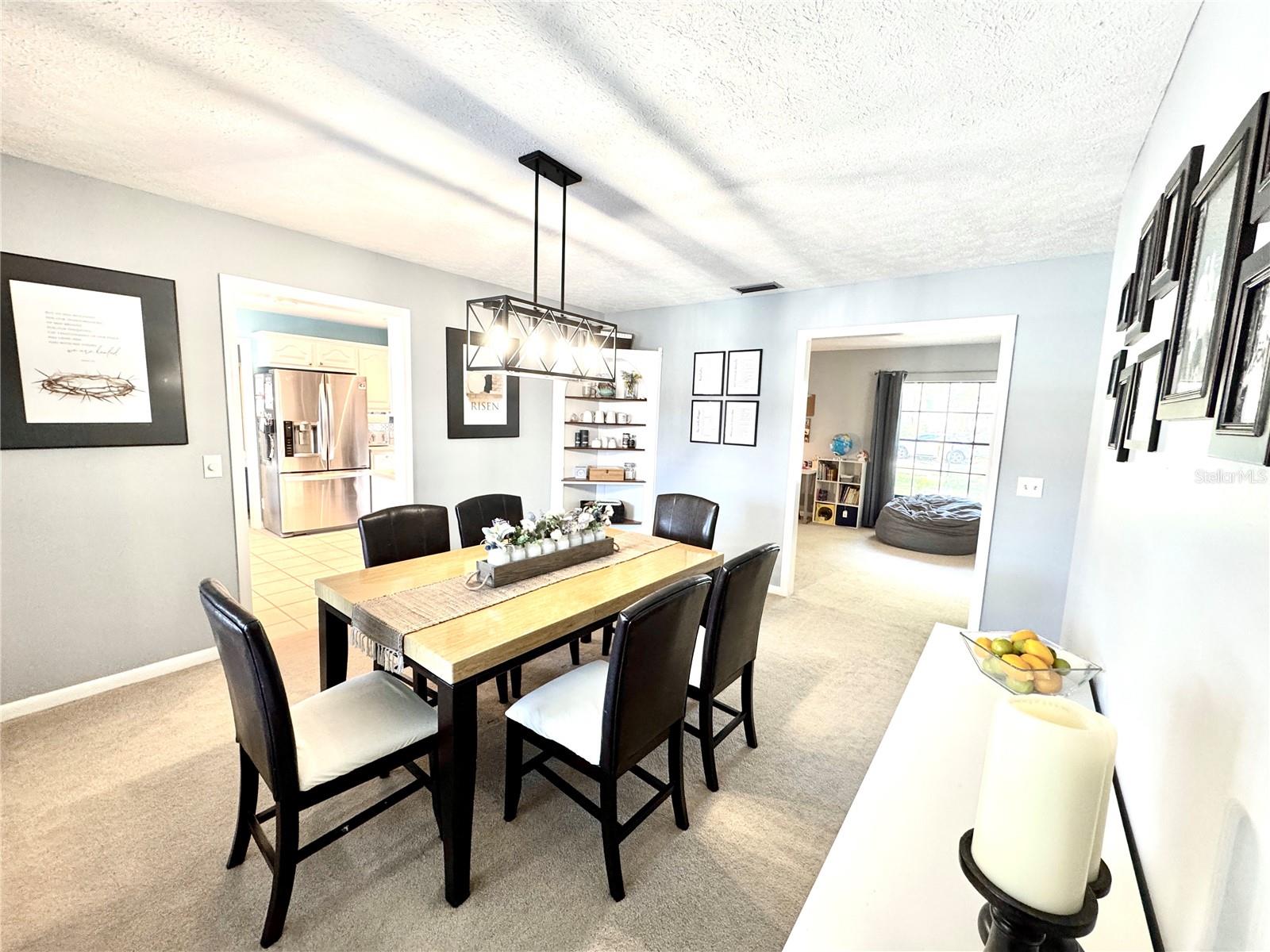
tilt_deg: -6.8
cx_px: 635
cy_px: 476
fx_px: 514
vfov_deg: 85.7
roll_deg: -2.5
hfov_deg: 102.1
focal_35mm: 14
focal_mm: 2.22
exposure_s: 1/60
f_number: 2.2
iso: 250
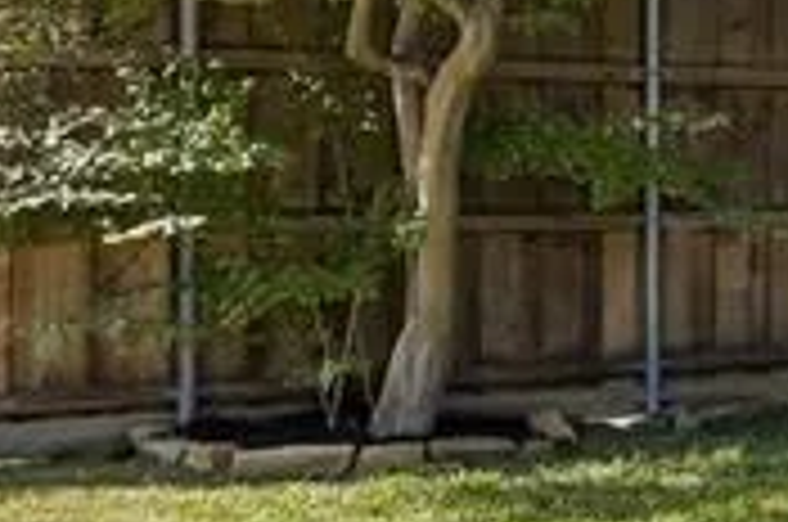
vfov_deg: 15.3
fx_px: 1923
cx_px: 1725
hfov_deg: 15.9
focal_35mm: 88
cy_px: 58
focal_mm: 15
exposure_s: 1/400
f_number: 8
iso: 400
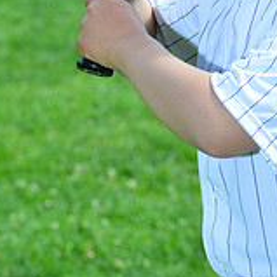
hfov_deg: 4.5
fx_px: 3513
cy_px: -73
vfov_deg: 4.5
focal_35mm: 388
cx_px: 313
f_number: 8
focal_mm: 125
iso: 160
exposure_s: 1/200
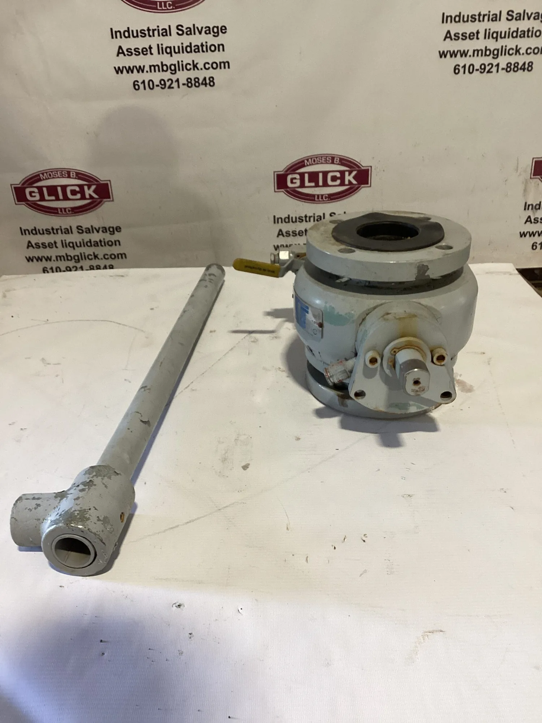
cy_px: 362
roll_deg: +4.2
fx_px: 647
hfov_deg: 45.4
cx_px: 271
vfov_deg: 58.4
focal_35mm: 31
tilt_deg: -27.7
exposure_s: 1/60
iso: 200
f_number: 2.4
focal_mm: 3.3
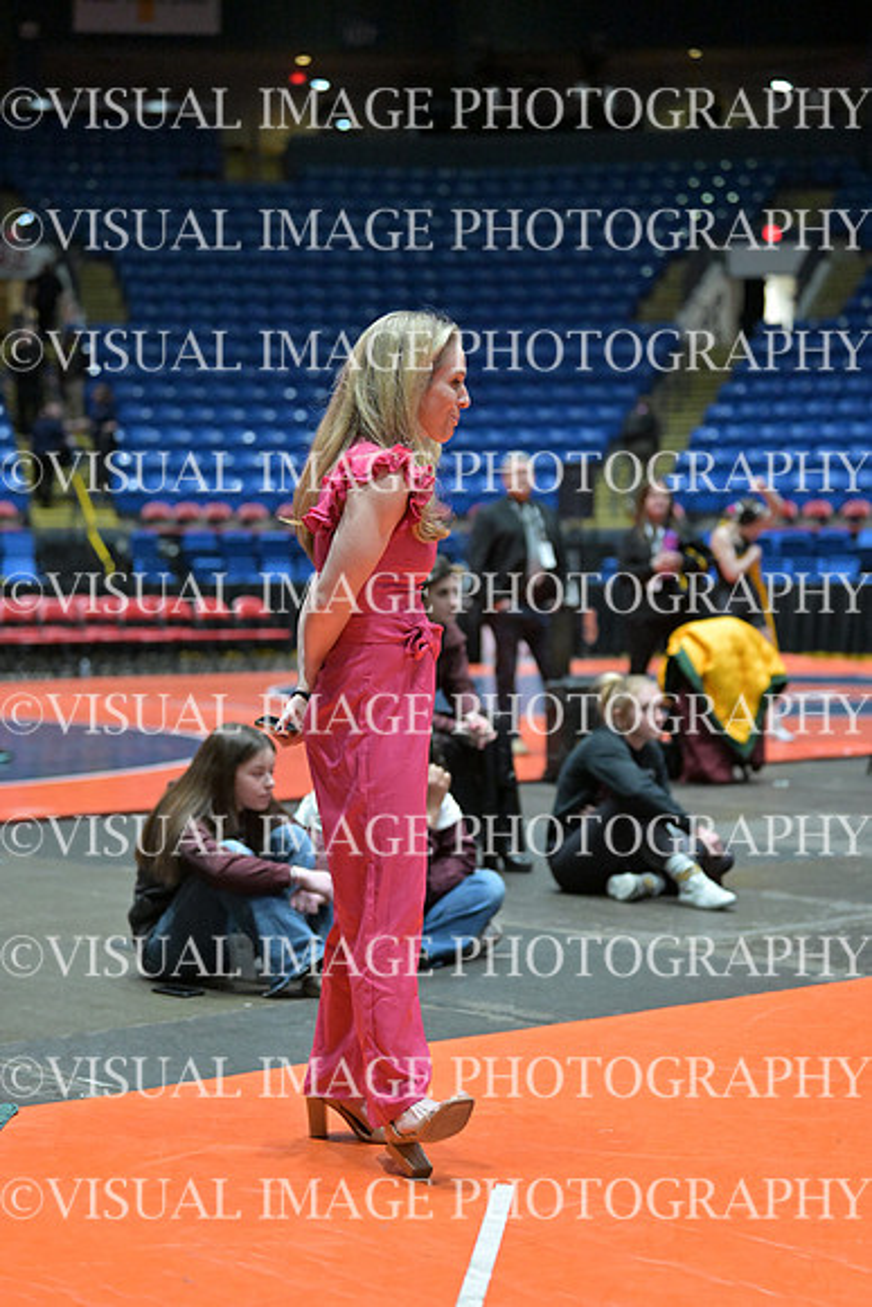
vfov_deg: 28.8
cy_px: 654
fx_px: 2542
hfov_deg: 19.5
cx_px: 436
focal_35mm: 70
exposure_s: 1/800
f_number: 2.8
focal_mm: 70
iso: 6400
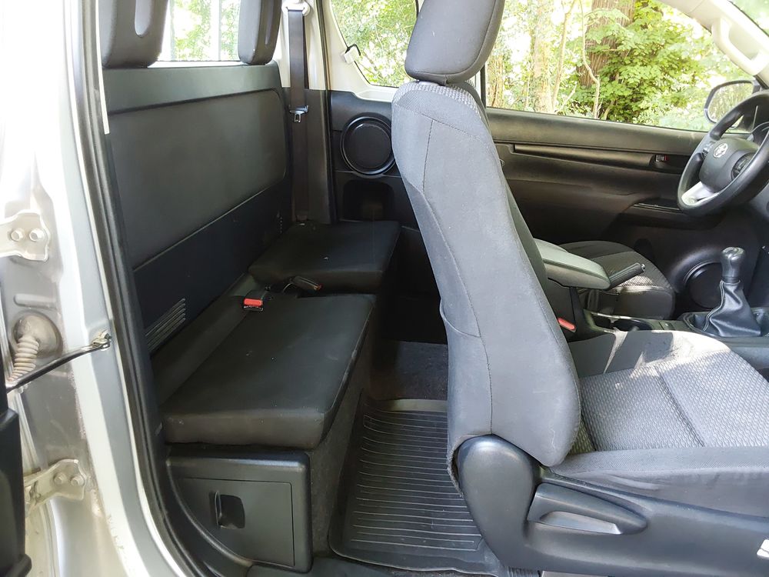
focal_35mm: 28
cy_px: 288
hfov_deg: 63.4
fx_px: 622
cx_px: 384
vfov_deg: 49.7
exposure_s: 1/24
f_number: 1.9
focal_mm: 2.91
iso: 400
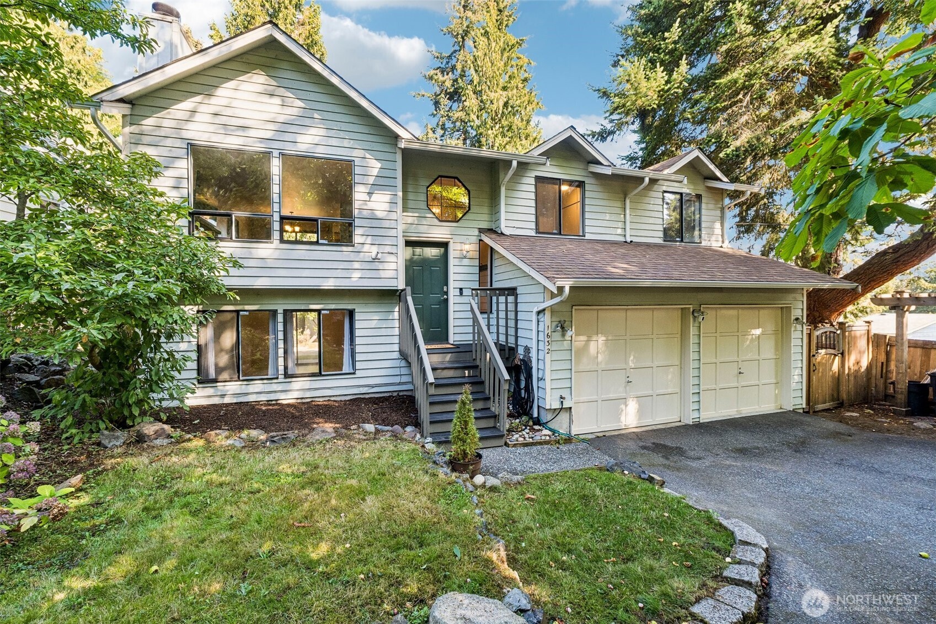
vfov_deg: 77.3
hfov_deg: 100.4
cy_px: 312
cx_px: 468
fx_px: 390
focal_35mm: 15
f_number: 9
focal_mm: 10
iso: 500
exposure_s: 1/30
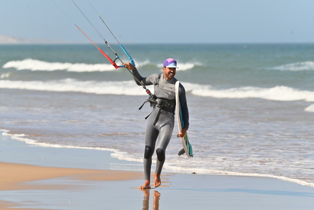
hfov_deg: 7.1
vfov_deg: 4.7
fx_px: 2530
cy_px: 105
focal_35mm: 290
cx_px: 157
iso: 100
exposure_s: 1/750
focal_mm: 290
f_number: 5.6
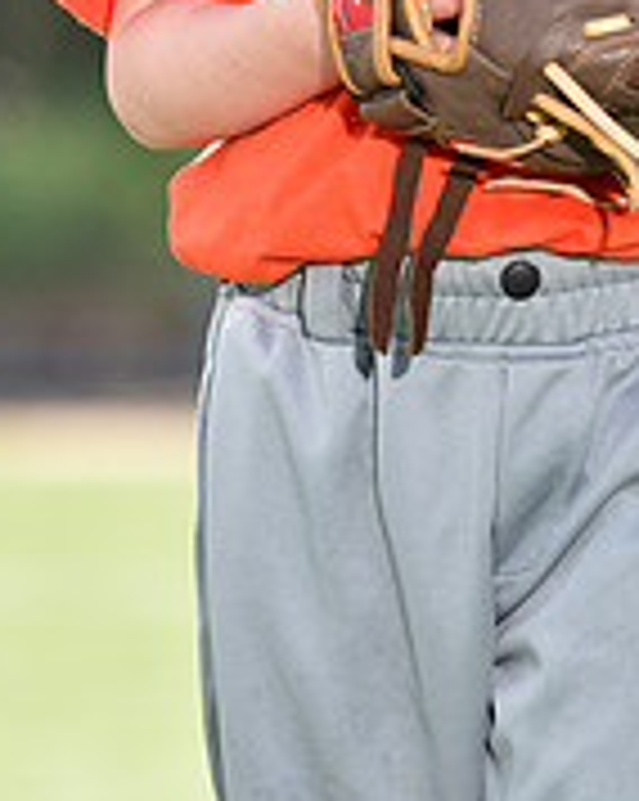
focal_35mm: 613
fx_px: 14516
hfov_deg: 2.5
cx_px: 520
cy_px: -374
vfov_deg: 3.2
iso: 80
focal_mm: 200
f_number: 5
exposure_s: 1/200
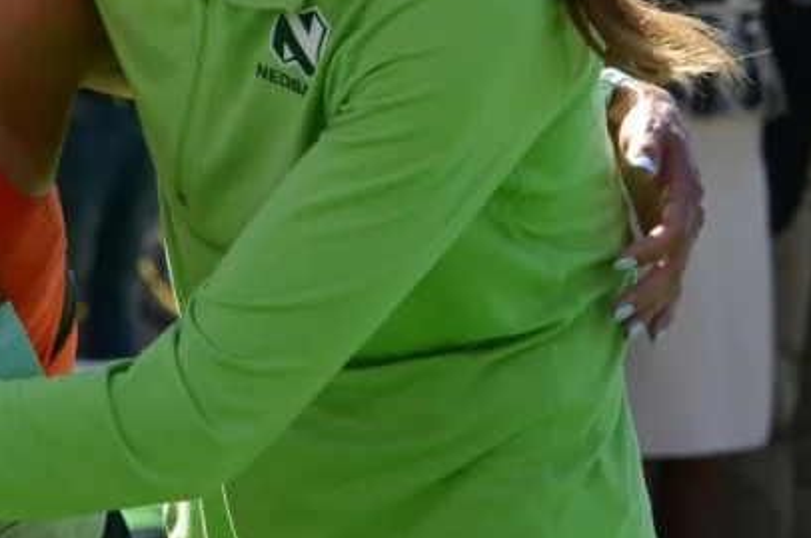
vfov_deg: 5.2
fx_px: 5958
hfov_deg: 7.8
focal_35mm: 265
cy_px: 52
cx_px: 30
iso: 250
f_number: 4.5
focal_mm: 70
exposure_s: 1/640
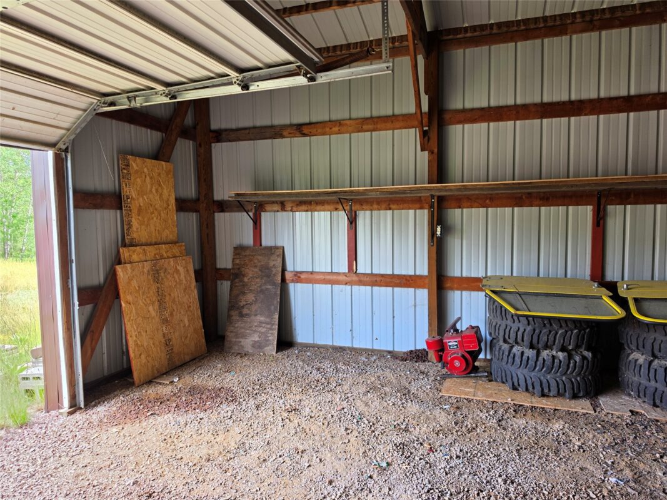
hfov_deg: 73.9
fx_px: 443
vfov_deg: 58.9
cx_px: 334
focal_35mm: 23
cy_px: 250
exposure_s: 1/180
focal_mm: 6.5
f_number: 1.4
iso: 50
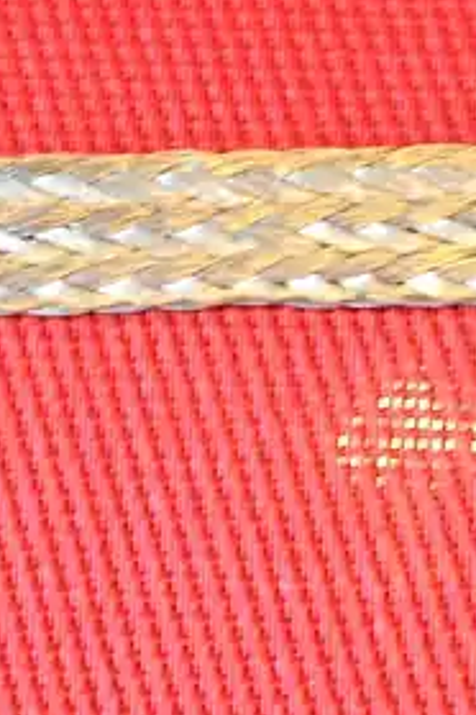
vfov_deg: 15.8
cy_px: 287
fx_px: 2578
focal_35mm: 130
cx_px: 264
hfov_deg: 10.5
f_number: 2.4
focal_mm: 4.28
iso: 80
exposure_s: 1/15
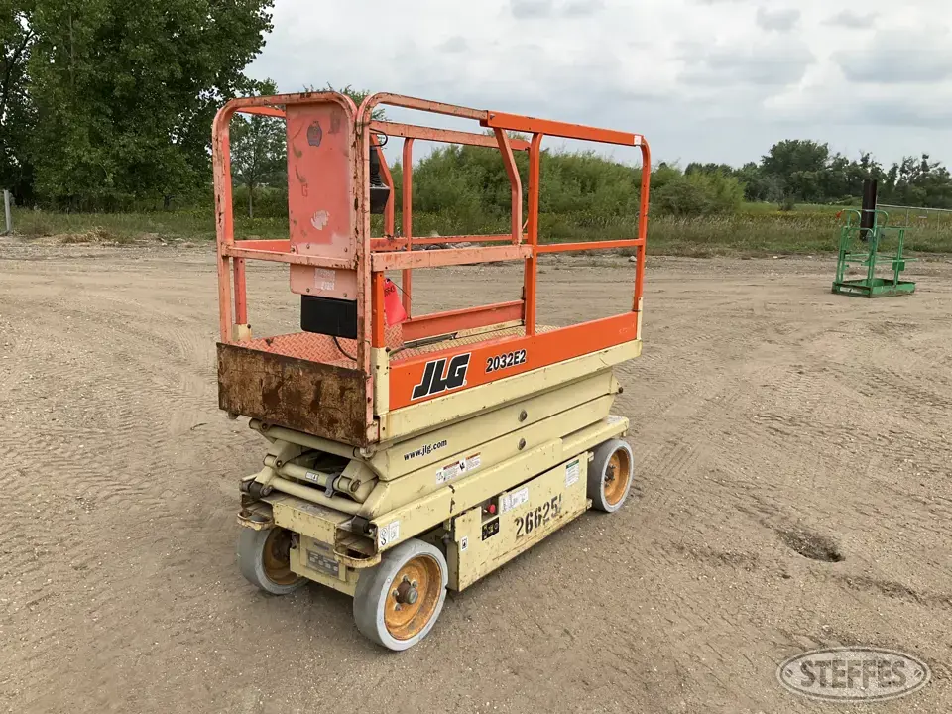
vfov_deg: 48.2
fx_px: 798
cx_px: 476
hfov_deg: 61.7
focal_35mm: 29
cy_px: 357
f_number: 1.8
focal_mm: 3
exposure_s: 1/2141
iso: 25
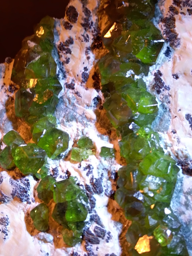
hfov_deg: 51.4
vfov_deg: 65.3
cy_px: 127
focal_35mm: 27
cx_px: 95
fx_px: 200
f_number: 2
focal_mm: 3.54
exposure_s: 1/30
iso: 236
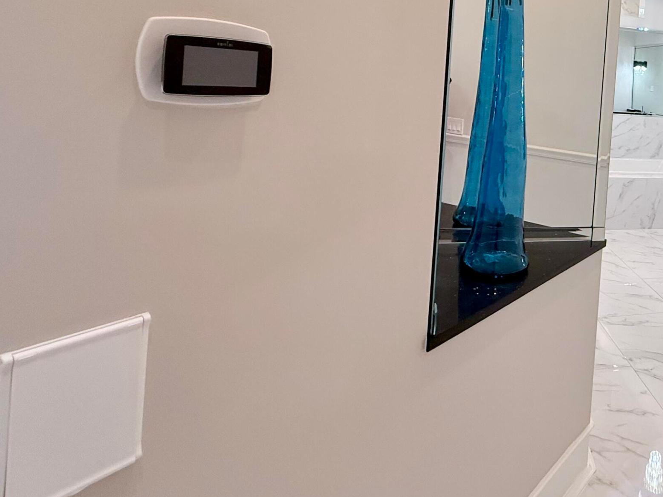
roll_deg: -4.7
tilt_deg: -1.2
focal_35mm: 26
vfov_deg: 49.4
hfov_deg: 59.2
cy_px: 88
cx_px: 574
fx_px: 498
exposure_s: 1/120
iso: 250
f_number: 2.2
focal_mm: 2.22
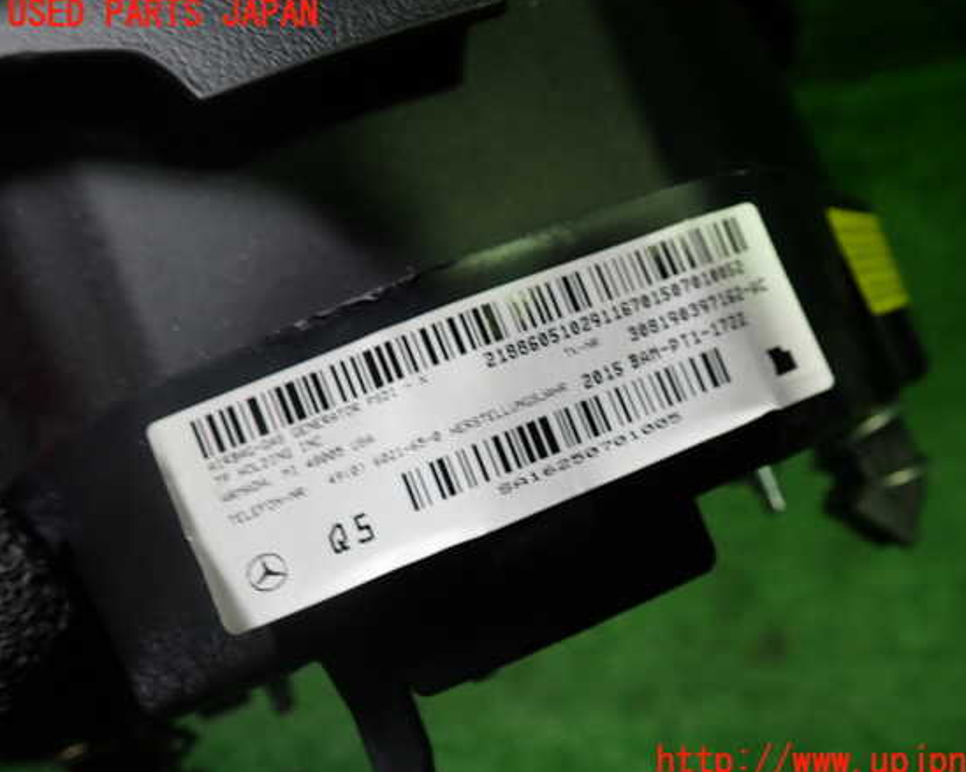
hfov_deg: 55.6
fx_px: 915
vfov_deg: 45.8
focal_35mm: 32
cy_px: 389
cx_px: 526
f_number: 2.3
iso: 100
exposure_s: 1/60
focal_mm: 5.4
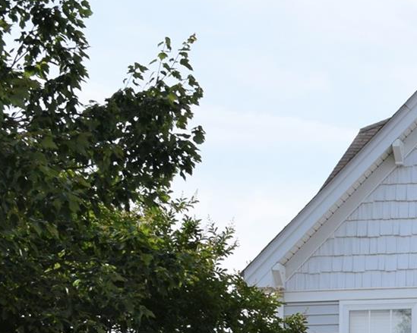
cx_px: 662
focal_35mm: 126
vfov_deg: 11.8
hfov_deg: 14.1
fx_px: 1555
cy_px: 464
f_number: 9
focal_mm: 24
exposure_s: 1/320
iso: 200
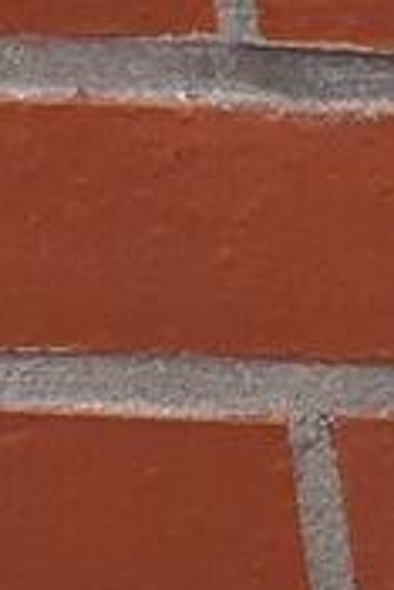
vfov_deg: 6.6
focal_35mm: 281
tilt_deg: -50.8
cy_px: 1864
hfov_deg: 4.7
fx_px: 4604
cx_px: 1128
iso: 32
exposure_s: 1/319
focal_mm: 4.15
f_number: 2.2
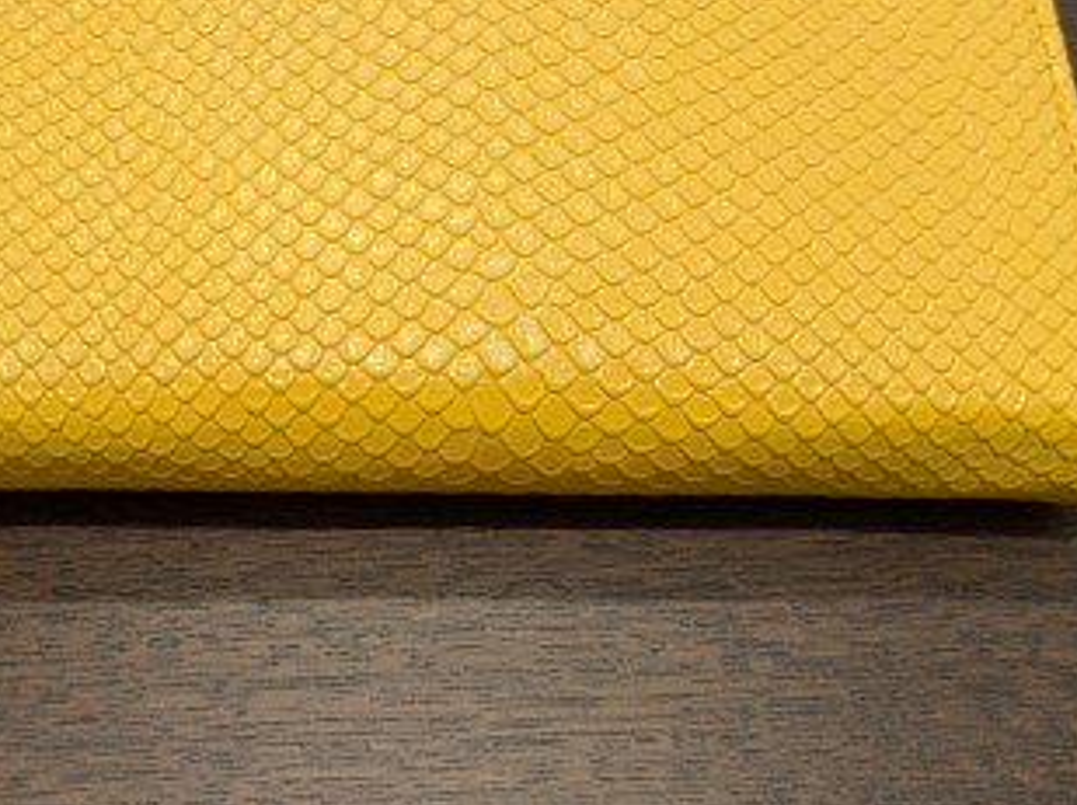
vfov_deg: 25.6
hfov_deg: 33.6
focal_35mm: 56
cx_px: 251
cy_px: 157
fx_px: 1740
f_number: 1.73
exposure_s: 1/120
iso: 199
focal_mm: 4.38
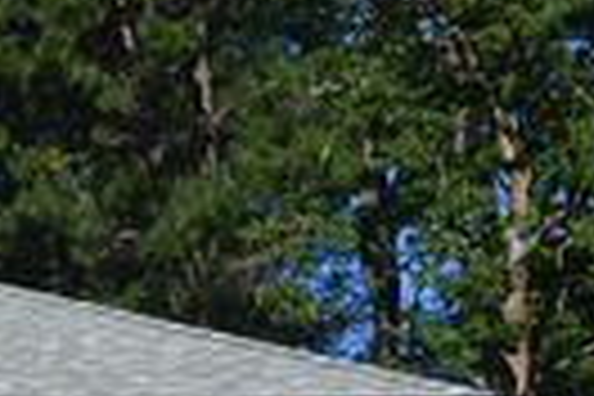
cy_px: 713
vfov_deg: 9.6
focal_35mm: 136
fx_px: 2244
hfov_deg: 13.6
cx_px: -464
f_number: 9
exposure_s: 1/320
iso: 100
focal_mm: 24
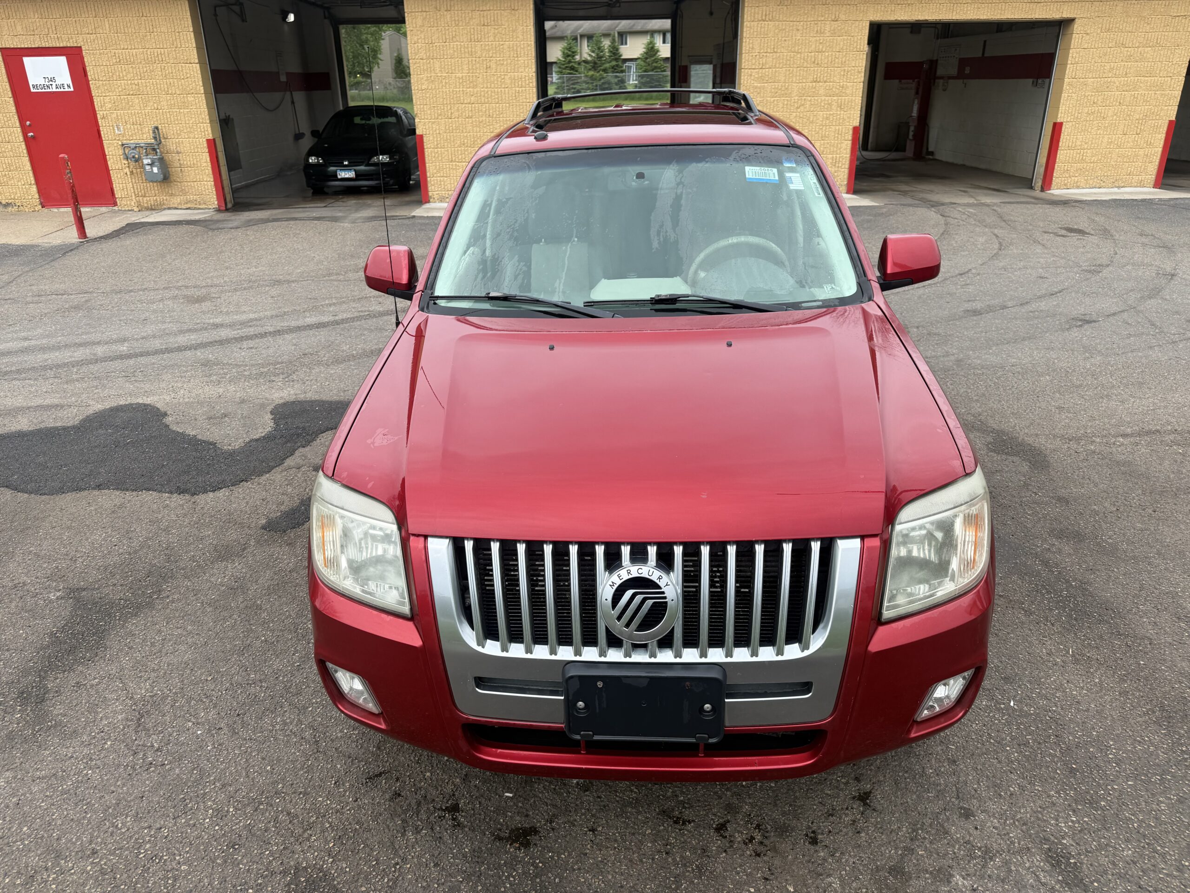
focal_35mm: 24
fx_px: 825
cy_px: 446
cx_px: 595
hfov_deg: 71.6
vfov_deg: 56.8
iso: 80
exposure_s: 1/467
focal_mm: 6.76
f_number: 1.78
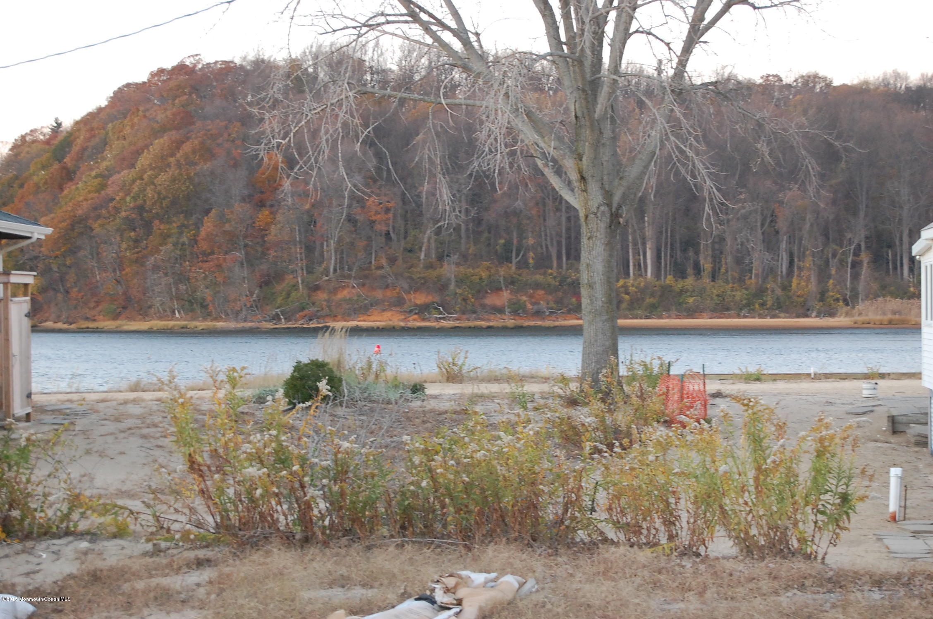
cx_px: 466
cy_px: 310
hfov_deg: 24.7
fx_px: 2134
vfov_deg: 16.5
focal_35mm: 82
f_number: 5.6
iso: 1600
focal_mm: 55
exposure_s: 1/60
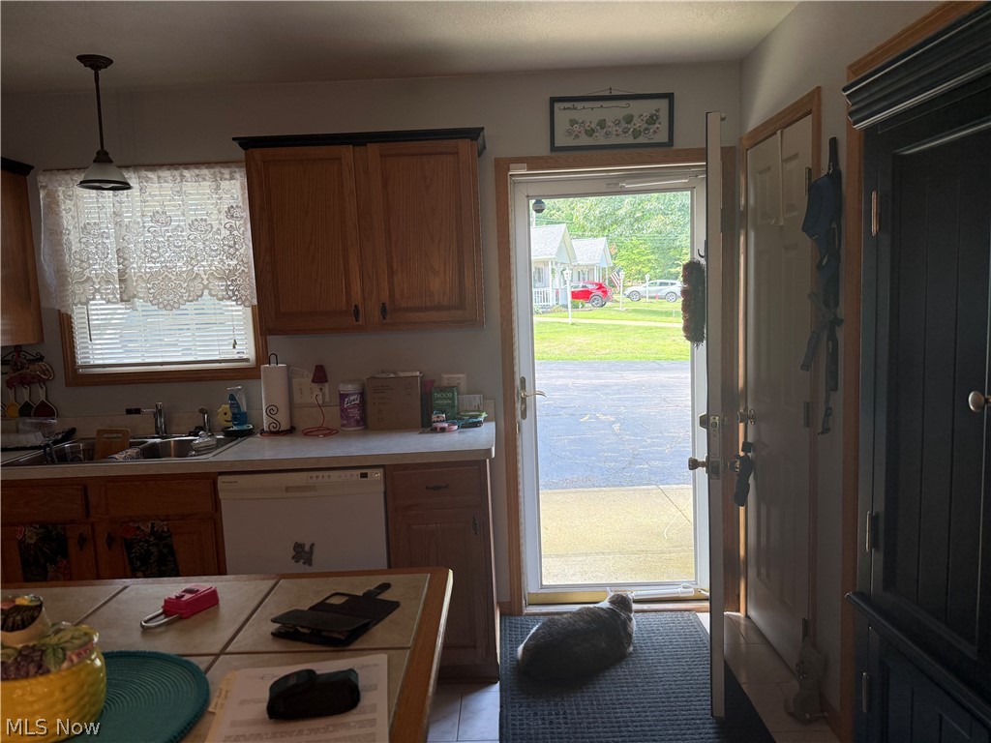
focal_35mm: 24
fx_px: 687
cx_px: 496
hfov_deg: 71.6
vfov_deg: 56.8
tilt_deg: -5.8
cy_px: 372
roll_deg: +2.5
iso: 160
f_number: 1.78
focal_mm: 6.76
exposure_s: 1/159
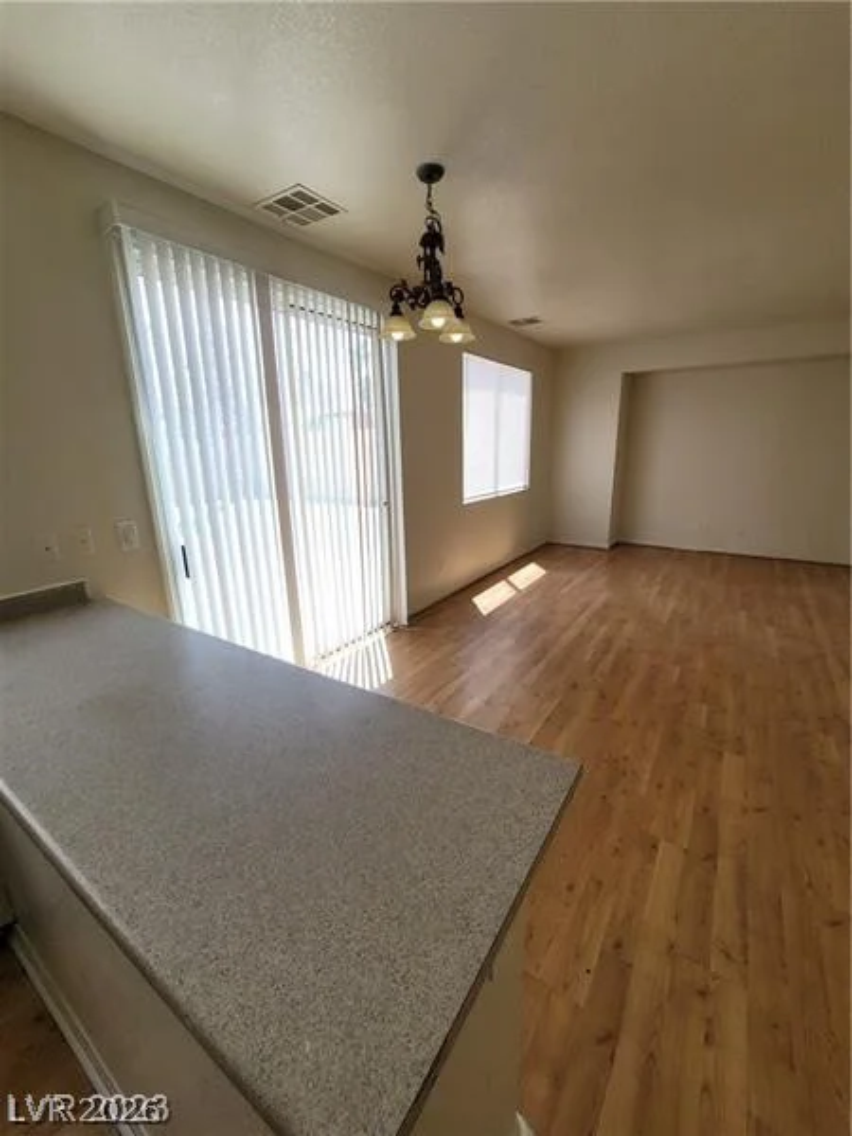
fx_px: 427
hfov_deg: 89.9
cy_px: 568
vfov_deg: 106.2
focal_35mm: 13
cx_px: 426
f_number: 2.2
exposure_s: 1/259
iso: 64
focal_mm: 2.2
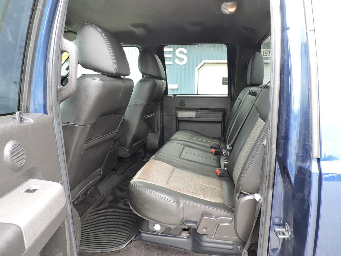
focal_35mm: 24
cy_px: 128
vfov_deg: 56.8
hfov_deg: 71.6
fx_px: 236
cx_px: 170
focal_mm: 4.3
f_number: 3
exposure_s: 1/30
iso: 100
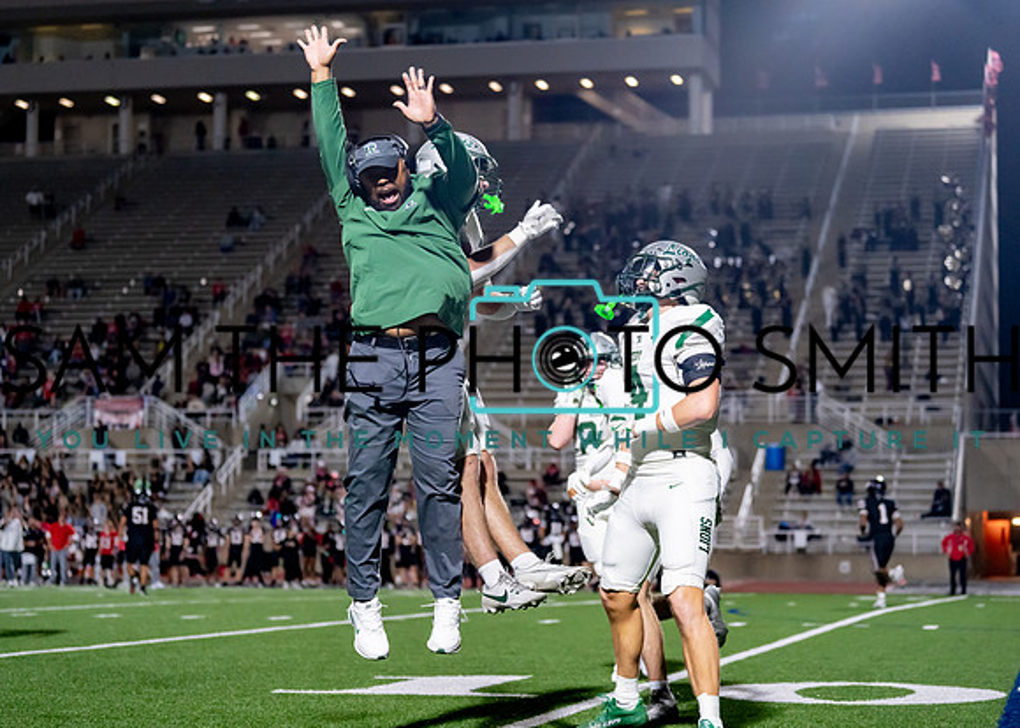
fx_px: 2323
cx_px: 504
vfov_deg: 17.8
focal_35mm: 80
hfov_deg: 24.8
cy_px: 349
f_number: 2.8
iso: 3200
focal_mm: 70
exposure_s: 1/1250
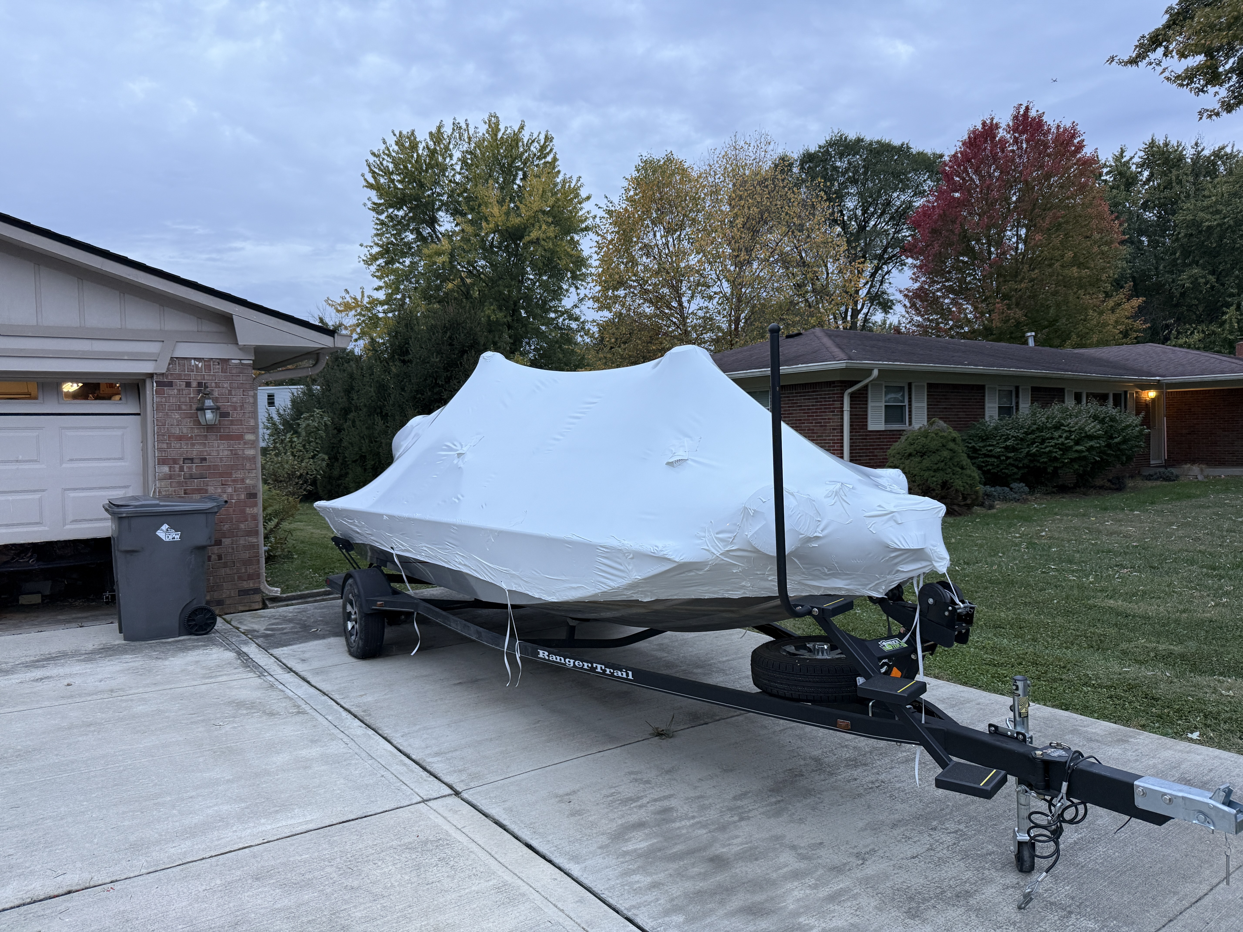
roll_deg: +0.9
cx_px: 622
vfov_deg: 56.8
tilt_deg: -2.1
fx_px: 862
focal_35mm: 24
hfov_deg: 71.6
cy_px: 466
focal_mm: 6.76
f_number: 1.78
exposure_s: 1/121
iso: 200
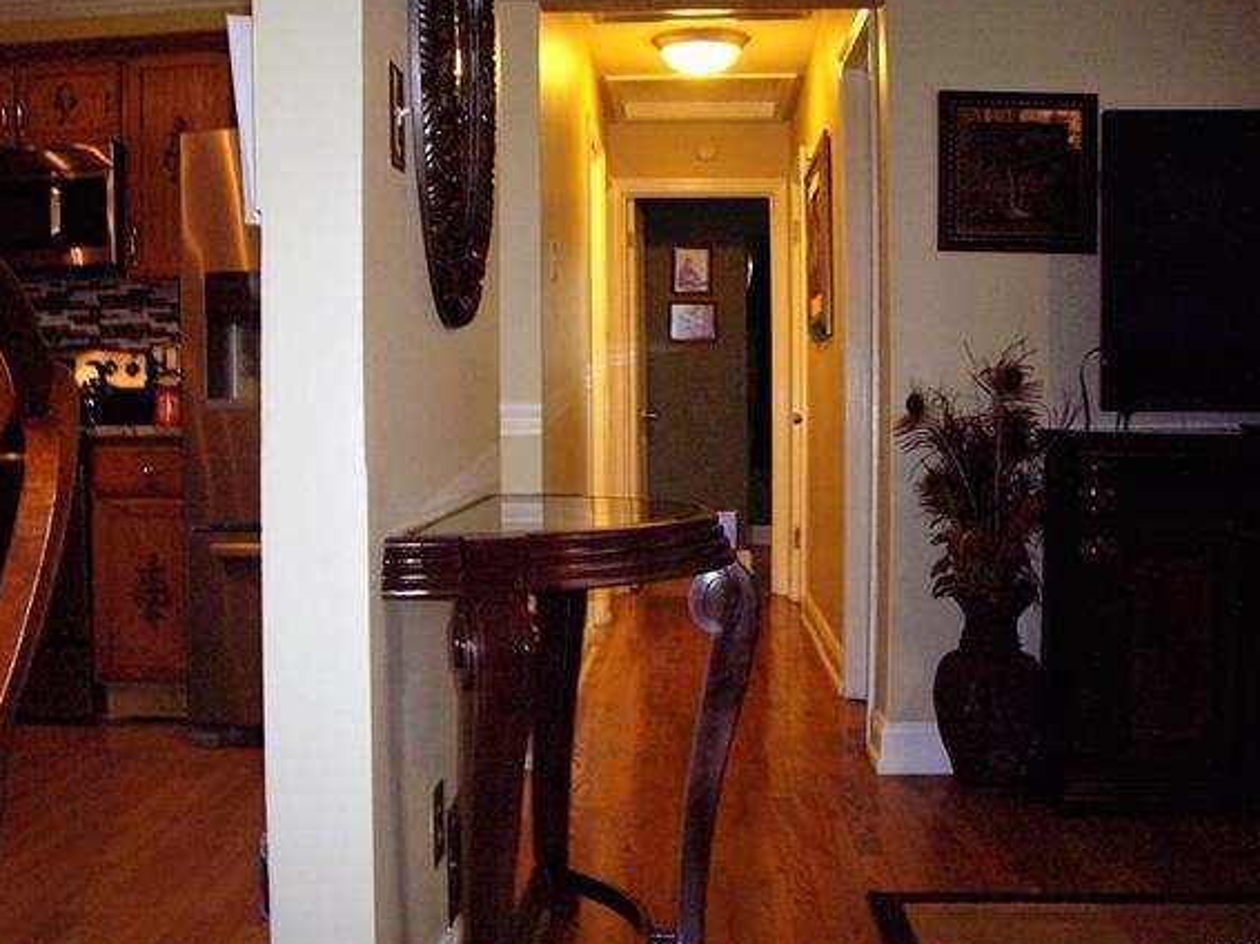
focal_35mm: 43
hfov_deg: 43.8
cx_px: 565
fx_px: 1565
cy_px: 439
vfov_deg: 33.6
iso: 200
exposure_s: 1/40
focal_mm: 6.2
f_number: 2.7
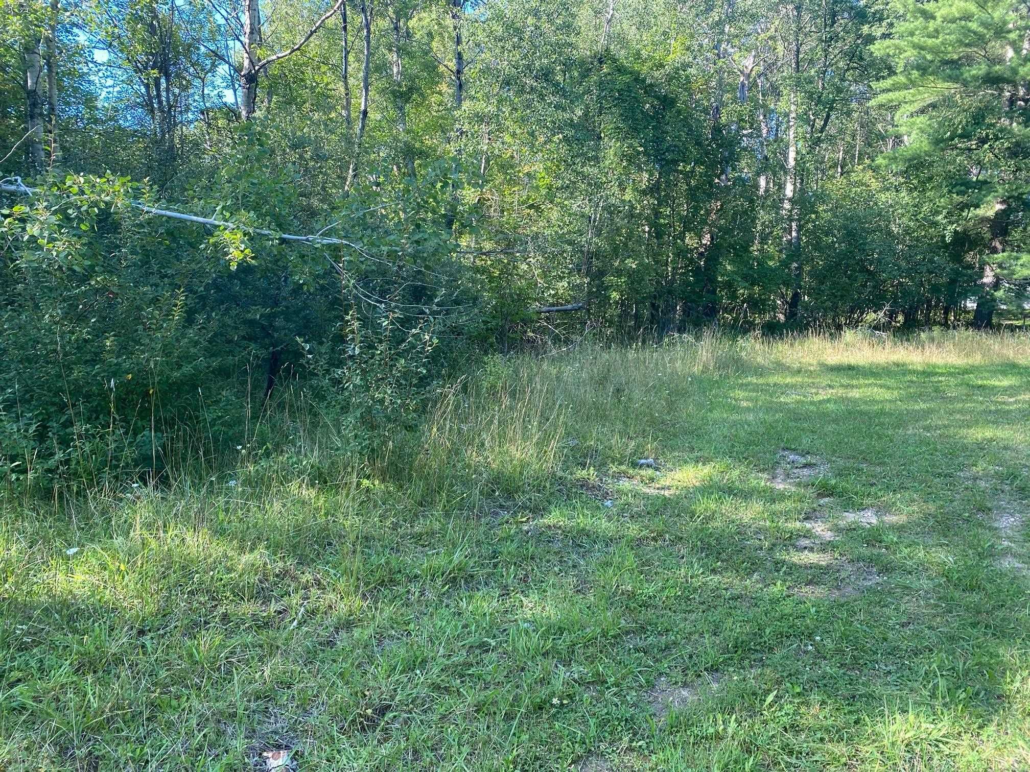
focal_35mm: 26
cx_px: 515
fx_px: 774
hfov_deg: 67.3
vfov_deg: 53.1
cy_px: 386
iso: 40
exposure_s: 1/122
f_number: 1.8
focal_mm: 4.25
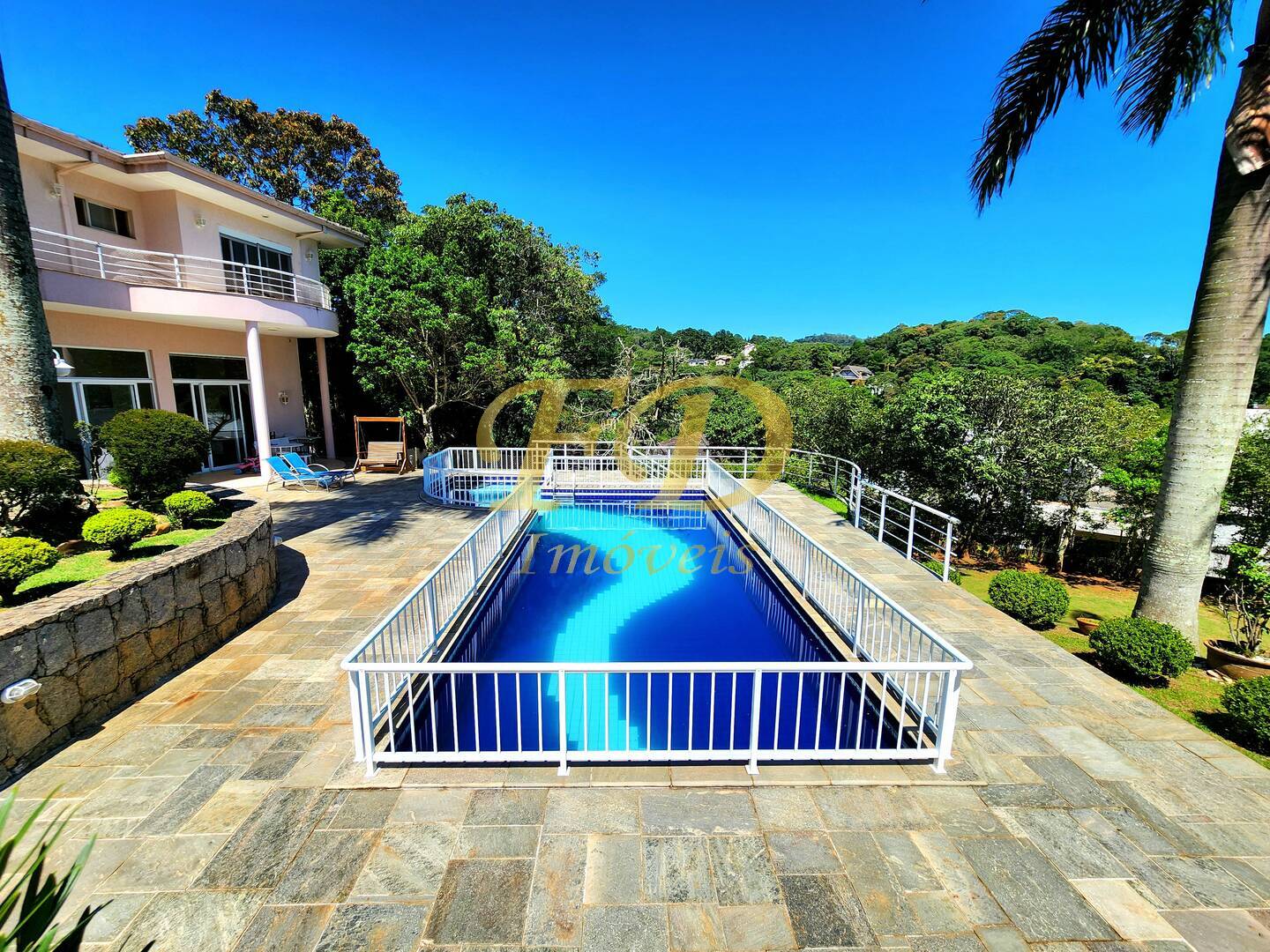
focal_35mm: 13
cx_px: 635
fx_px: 477
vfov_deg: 89.9
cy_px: 476
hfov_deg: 106.2
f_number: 2.2
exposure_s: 1/2500
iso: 50
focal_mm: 2.2
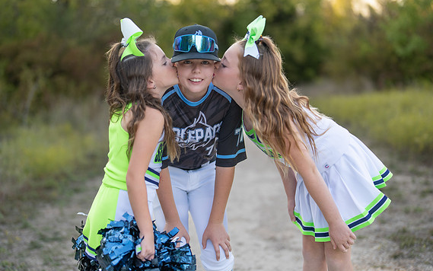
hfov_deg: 35.7
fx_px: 673
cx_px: 208
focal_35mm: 57
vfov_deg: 22.8
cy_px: 142
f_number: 1.2
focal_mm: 50
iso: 100
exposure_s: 1/1250
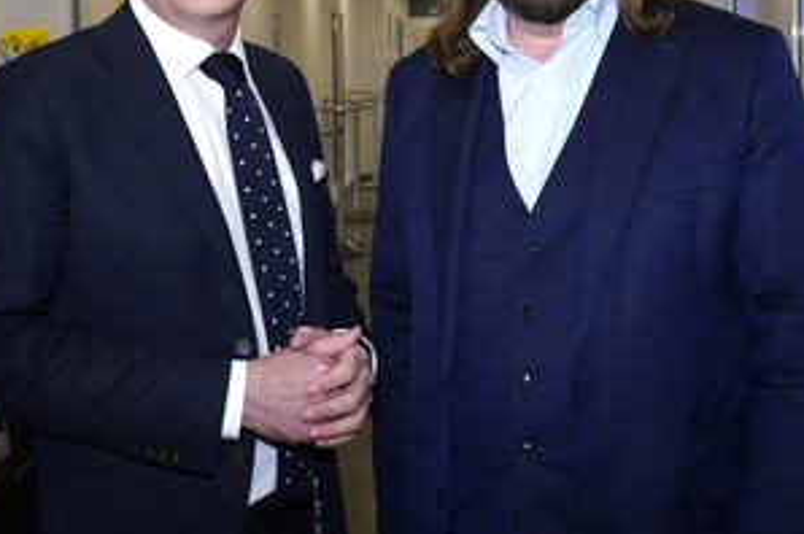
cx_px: 398
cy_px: 138
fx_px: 1115
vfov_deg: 26.6
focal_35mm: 50
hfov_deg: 39.6
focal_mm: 33
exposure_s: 1/50
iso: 1600
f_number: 5.6
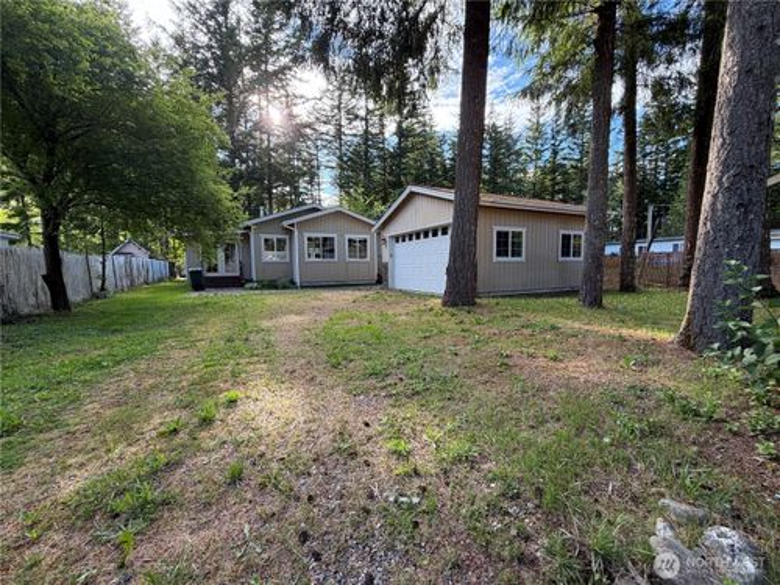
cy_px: 292
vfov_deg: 85.7
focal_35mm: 14
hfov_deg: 102.1
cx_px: 390
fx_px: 315
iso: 50
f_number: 2.2
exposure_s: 1/156
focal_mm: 2.22
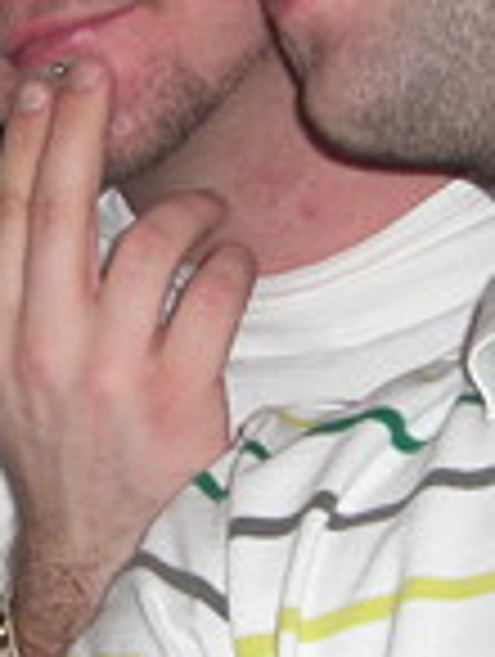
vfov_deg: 12.5
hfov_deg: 9.5
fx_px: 2985
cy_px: 45
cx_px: 128
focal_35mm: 157
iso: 200
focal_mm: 7.9
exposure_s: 1/60
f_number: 2.8
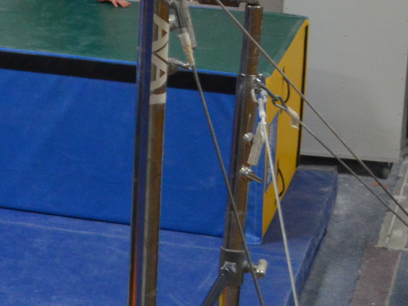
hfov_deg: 9.9
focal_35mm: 185
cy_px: -36
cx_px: -398
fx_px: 2180
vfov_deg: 8.0
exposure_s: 1/80
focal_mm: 32
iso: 1600
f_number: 4.8
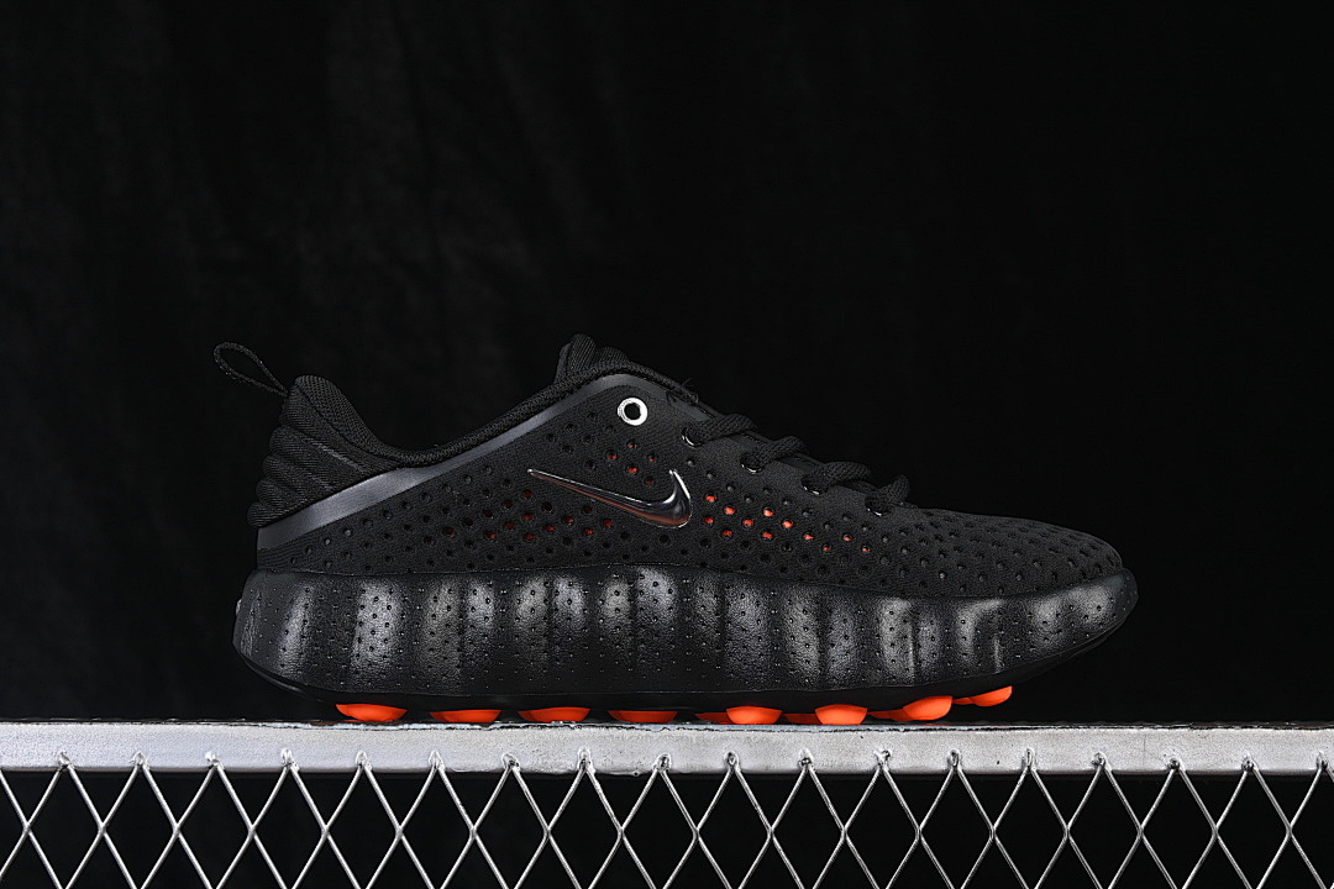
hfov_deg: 27.0
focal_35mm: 75
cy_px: 444
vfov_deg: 18.2
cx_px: 667
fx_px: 2779
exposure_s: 1/60
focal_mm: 50
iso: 160
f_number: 6.3
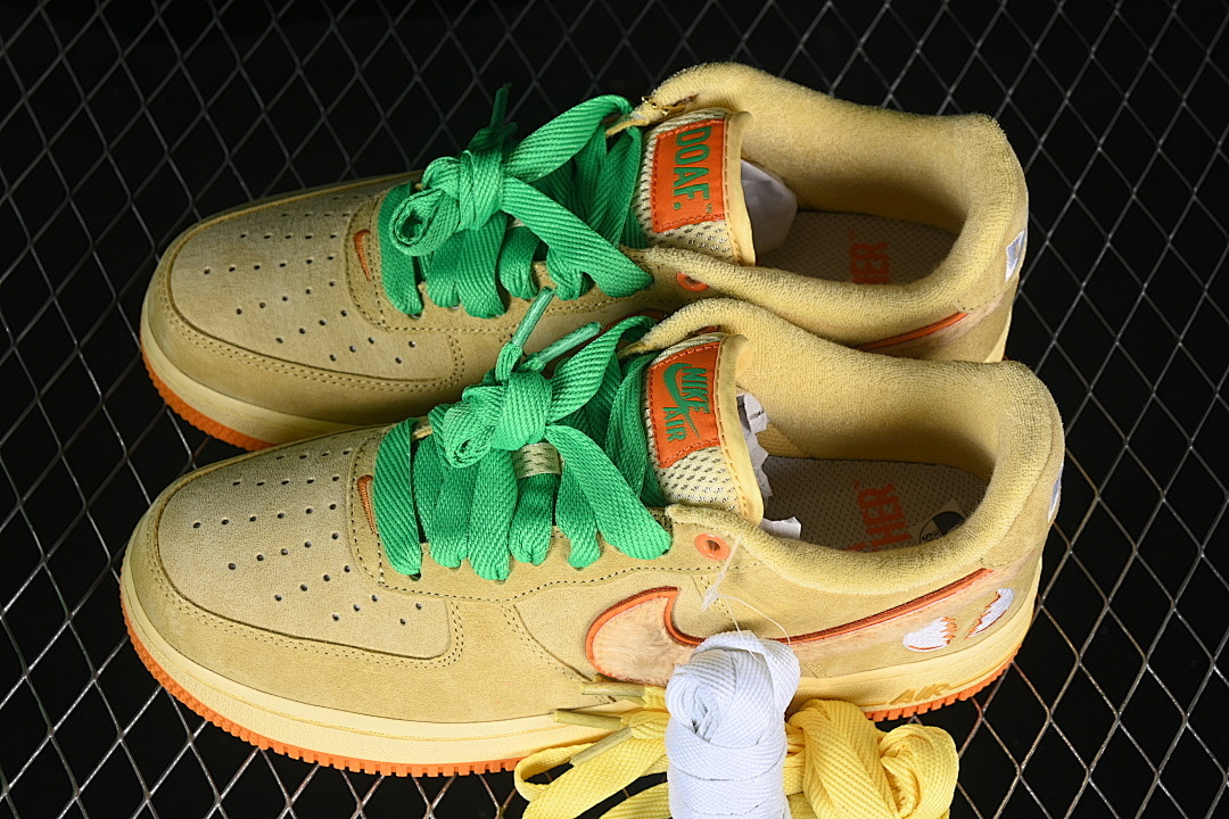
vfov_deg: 18.2
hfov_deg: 27.0
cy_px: 410
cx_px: 614
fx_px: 2560
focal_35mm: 75
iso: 160
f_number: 7.1
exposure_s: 1/80
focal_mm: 50
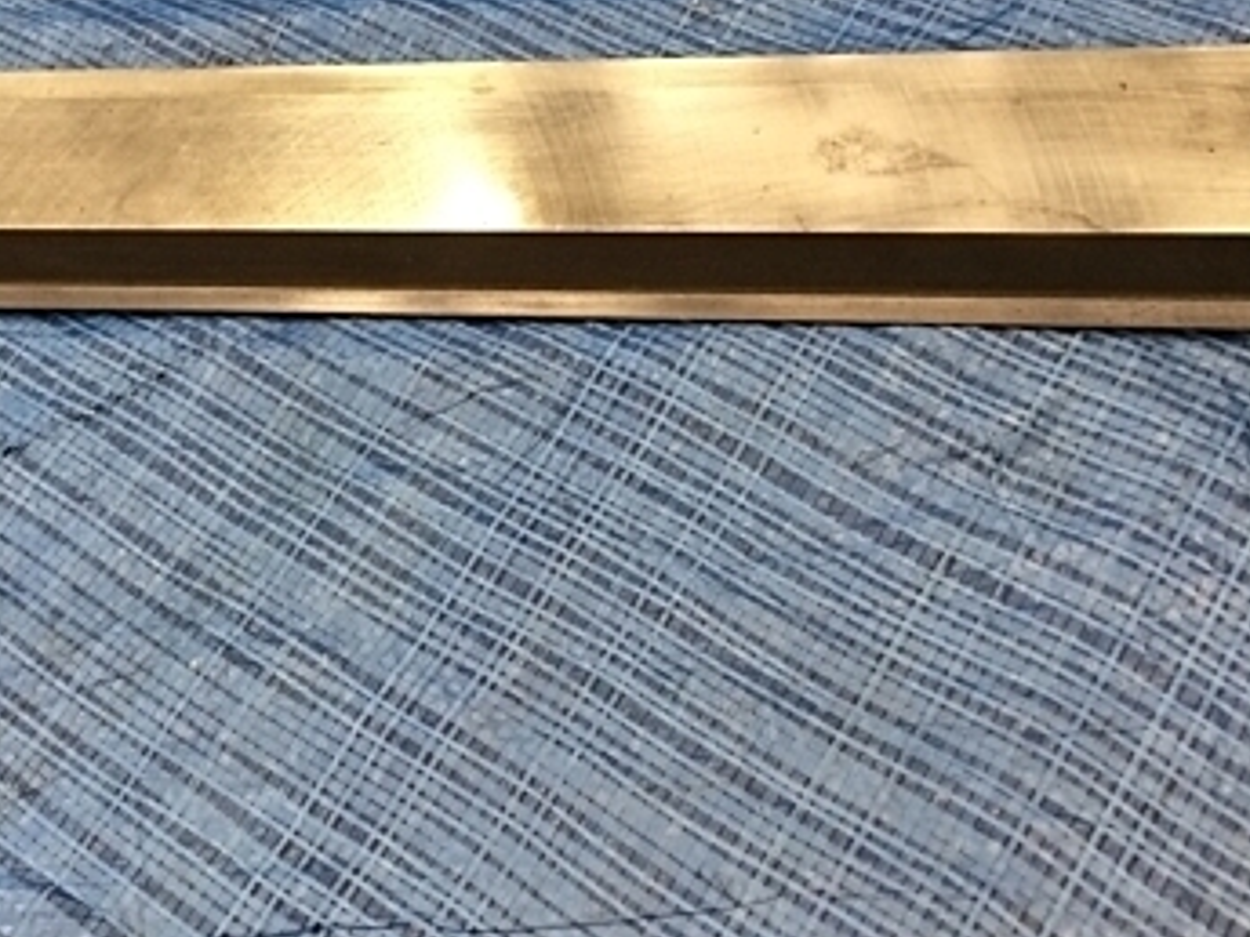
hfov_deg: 34.9
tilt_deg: -55.1
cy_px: 192
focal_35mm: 54
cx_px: 331
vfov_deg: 26.5
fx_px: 1950
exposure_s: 1/30
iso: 64
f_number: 2.2
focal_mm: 4.15
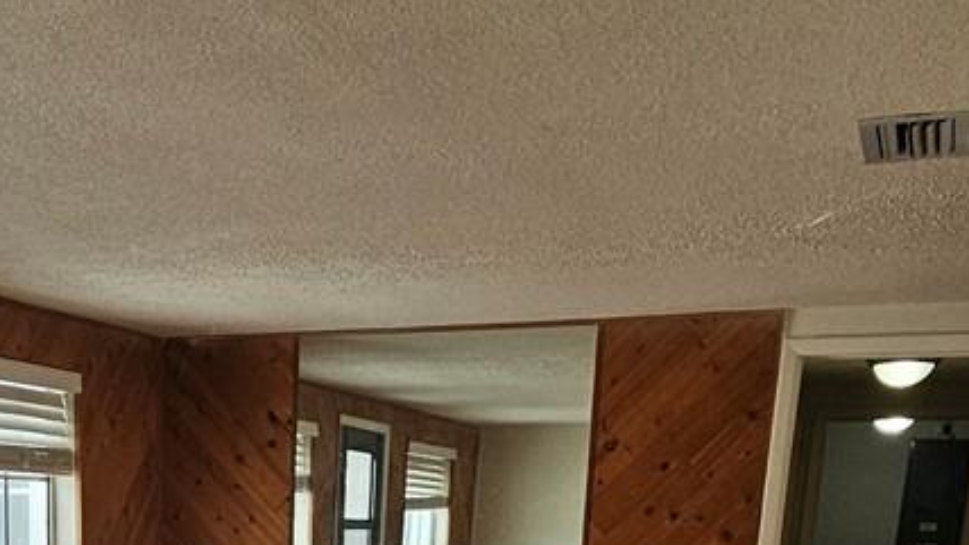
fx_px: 1362
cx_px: 195
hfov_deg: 37.8
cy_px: 918
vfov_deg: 18.7
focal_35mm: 53
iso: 50
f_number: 2.2
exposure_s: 1/120
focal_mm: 2.2
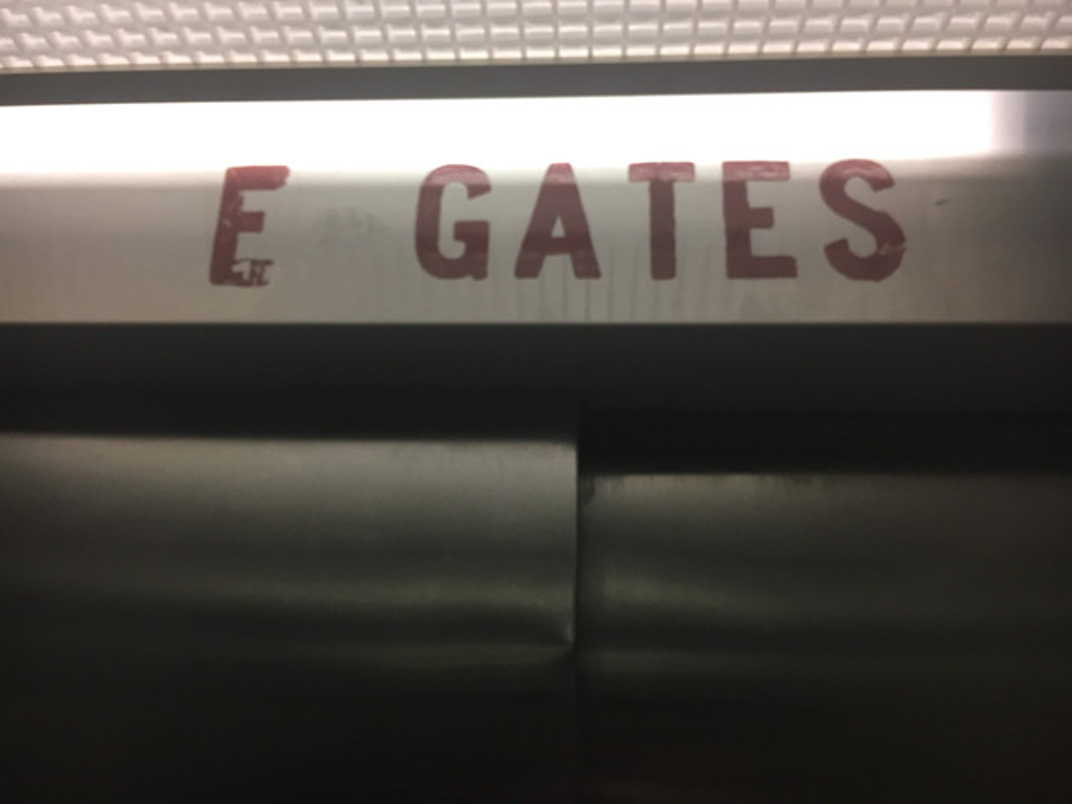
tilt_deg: +21.9
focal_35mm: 29
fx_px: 898
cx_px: 536
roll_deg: +0.4
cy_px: 402
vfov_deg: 48.2
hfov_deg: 61.7
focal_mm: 4.15
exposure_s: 1/30
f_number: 2.2
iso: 50
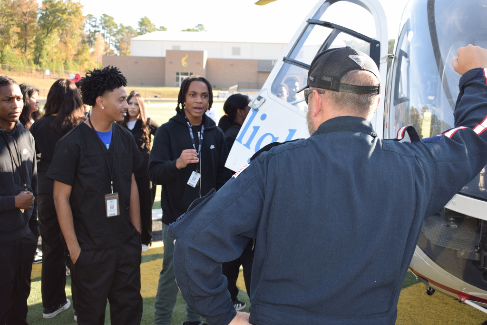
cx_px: 244
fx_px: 568
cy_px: 162
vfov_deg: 31.9
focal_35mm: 42
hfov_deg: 46.4
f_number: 5.6
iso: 140
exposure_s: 1/125
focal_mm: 28
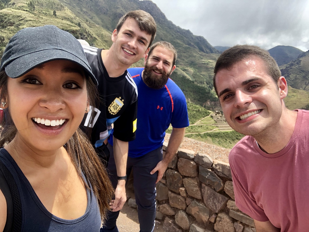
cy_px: 116
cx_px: 154
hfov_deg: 56.8
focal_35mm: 32
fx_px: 286
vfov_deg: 44.2
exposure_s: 1/465
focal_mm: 2.87
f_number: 2.2
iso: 20
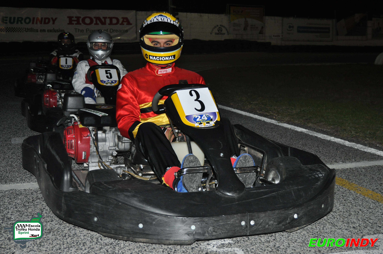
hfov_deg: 37.9
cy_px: 127
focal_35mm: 52
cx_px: 192
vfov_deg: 25.7
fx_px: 558
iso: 800
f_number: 4.5
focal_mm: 35
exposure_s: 1/60
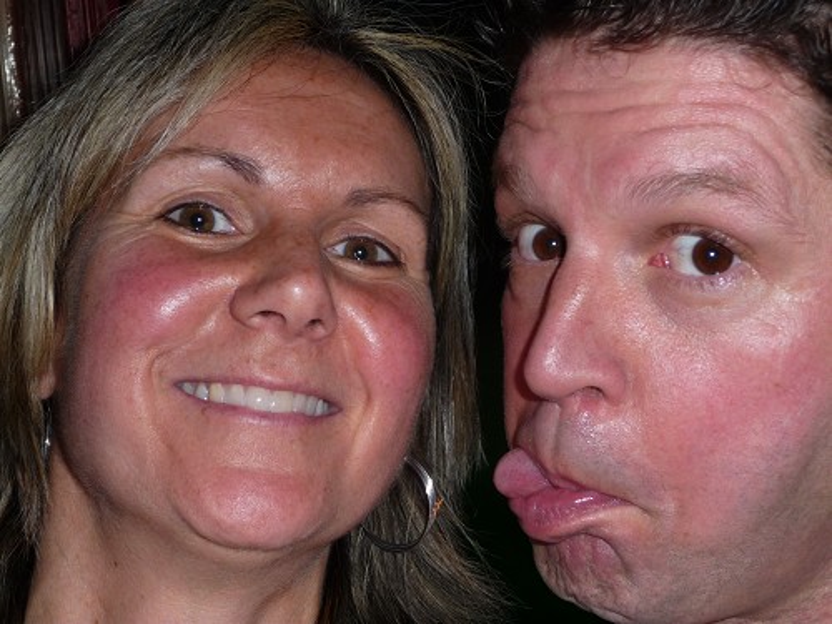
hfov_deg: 33.2
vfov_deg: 25.2
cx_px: 416
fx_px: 1394
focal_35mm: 58
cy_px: 312
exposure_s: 1/30
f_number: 4.4
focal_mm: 9.8
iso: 100
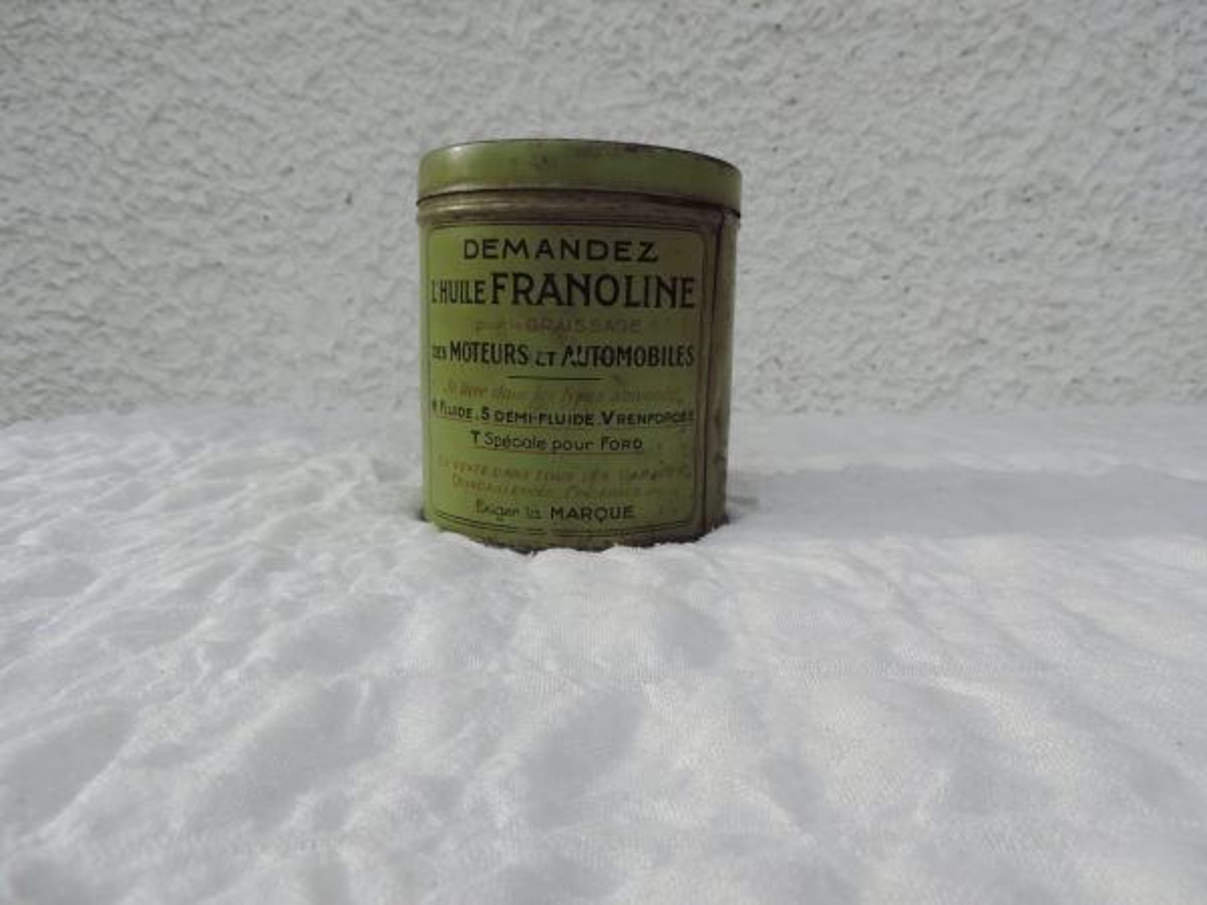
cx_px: 604
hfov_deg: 71.6
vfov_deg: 56.8
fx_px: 837
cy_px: 452
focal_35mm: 24
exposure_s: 1/800
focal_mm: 4.3
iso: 80
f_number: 3
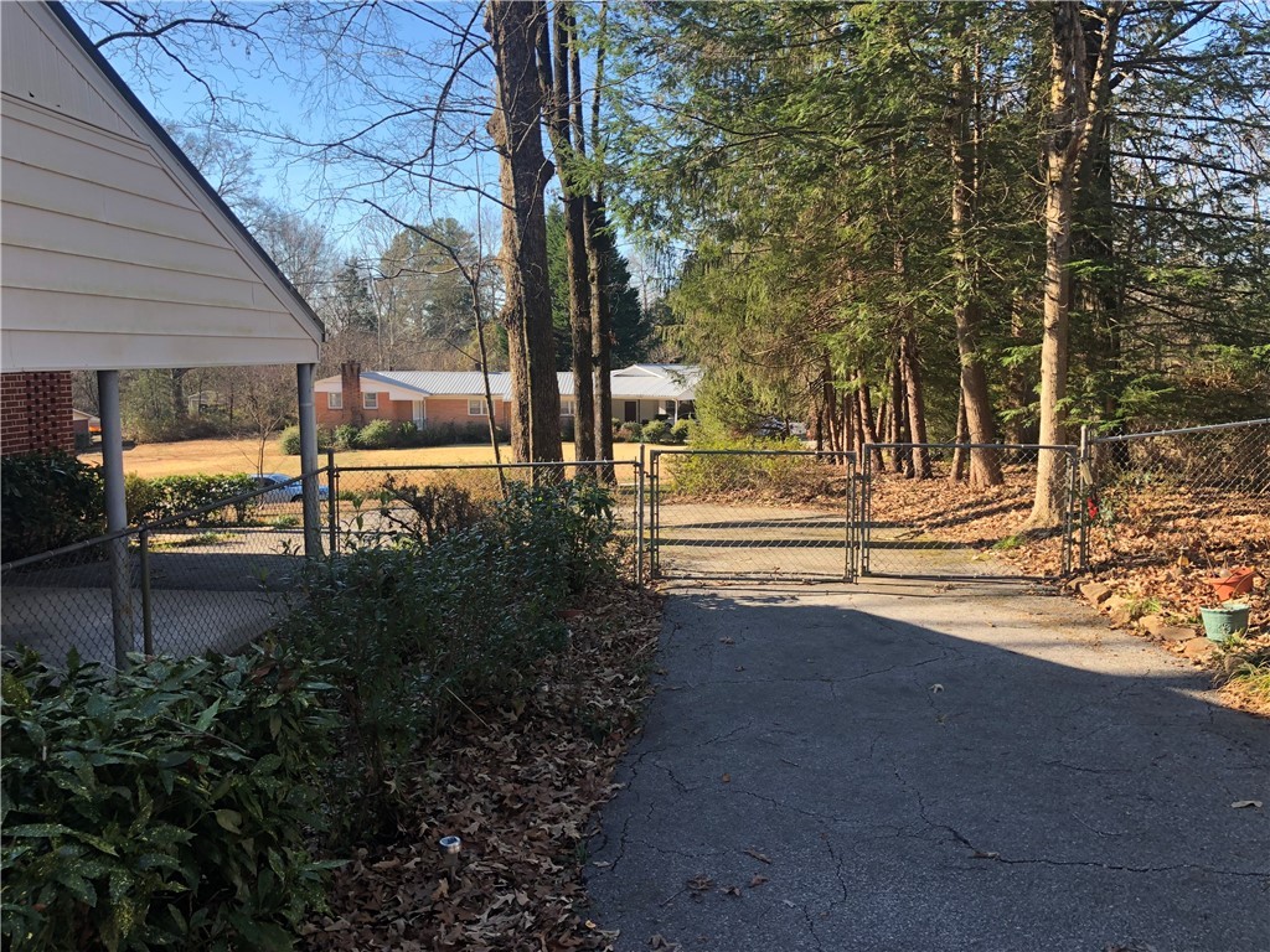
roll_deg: -0.6
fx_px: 1064
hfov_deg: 61.7
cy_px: 476
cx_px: 635
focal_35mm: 29
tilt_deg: -4.1
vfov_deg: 48.2
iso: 20
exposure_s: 1/292
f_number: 1.8
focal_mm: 3.99
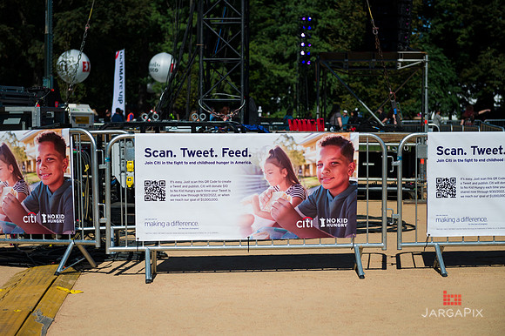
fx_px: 981
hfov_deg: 28.9
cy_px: 168
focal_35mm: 70
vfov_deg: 19.4
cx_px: 252
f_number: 5
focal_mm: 70
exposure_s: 1/8000
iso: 200
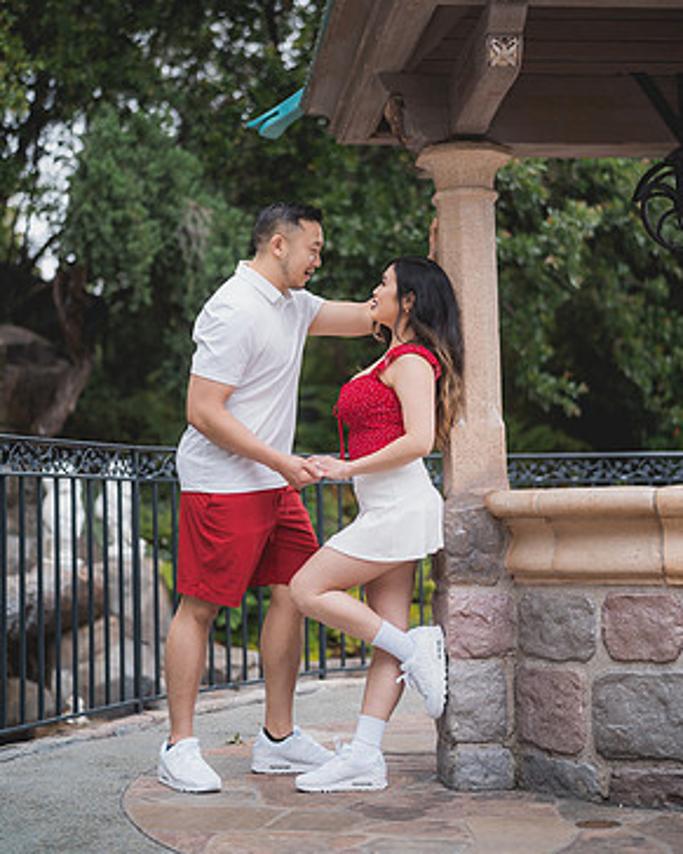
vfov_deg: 32.4
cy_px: 347
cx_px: 343
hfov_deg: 26.2
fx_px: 1466
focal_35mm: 58
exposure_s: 1/1000
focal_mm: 50
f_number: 1.4
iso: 250
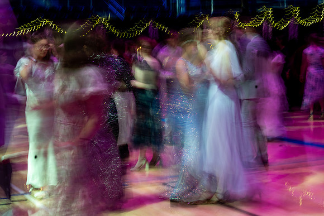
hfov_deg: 26.7
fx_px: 682
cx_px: 175
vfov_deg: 18.0
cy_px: 99
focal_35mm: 76
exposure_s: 1.6
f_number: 14
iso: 250
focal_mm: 70
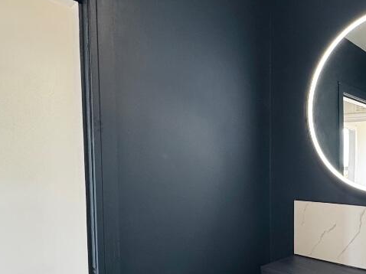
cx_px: 324
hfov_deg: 53.2
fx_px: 317
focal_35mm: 30
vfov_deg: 45.8
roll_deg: +0.0
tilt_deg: -3.3
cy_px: 190
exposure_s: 1/50
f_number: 2.2
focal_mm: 2.22
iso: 250
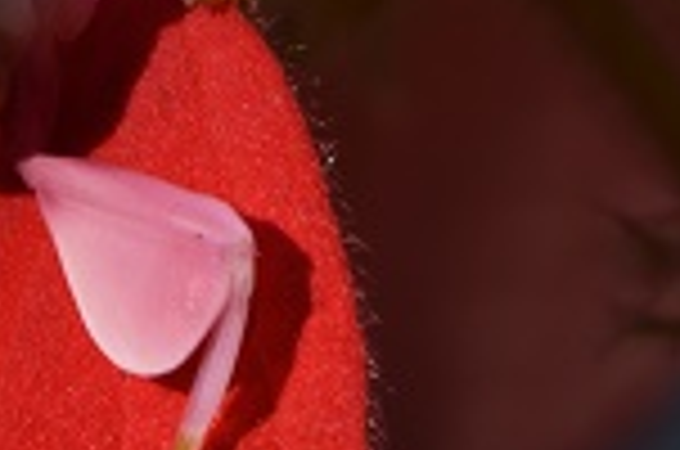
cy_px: -140
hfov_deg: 4.9
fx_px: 7879
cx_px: 41
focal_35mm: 418
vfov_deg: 3.3
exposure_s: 1/250
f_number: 25
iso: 1000
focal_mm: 105
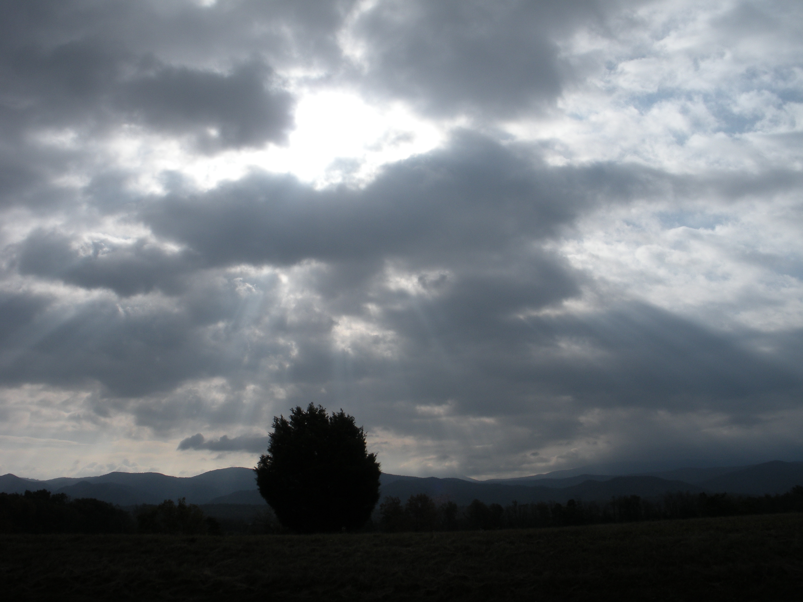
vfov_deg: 39.7
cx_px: 402
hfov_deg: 51.4
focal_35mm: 36
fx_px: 835
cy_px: 301
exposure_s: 1/1082
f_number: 5.6
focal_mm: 6.3
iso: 64
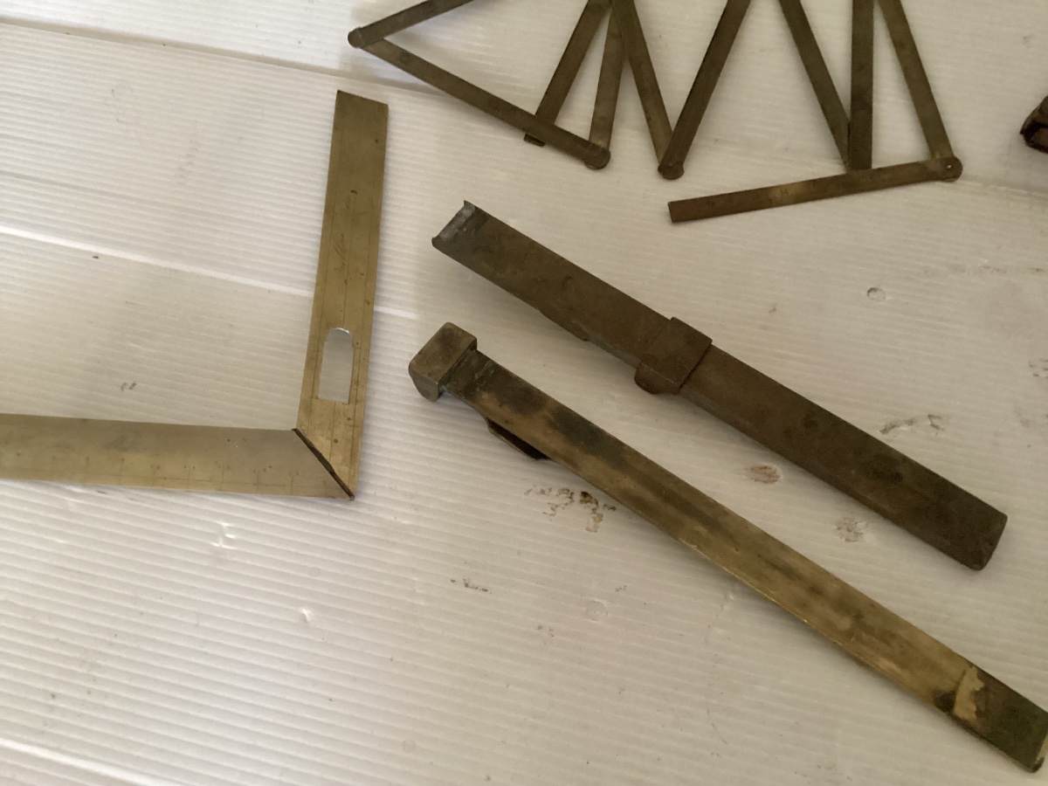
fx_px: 939
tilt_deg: -60.4
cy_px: 393
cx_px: 524
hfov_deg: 58.4
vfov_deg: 45.4
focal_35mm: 31
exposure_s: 1/25
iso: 640
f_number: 2.4
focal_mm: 3.3
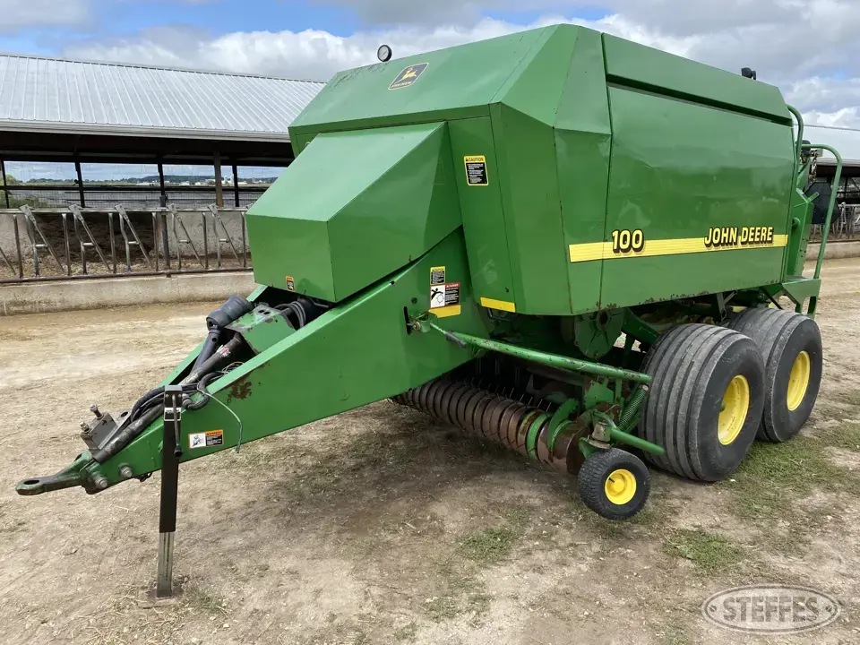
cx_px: 430
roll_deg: +0.4
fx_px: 646
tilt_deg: -13.2
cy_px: 322
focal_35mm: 26
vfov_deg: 53.1
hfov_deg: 67.3
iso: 32
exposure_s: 1/1543
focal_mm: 4.25
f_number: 1.8
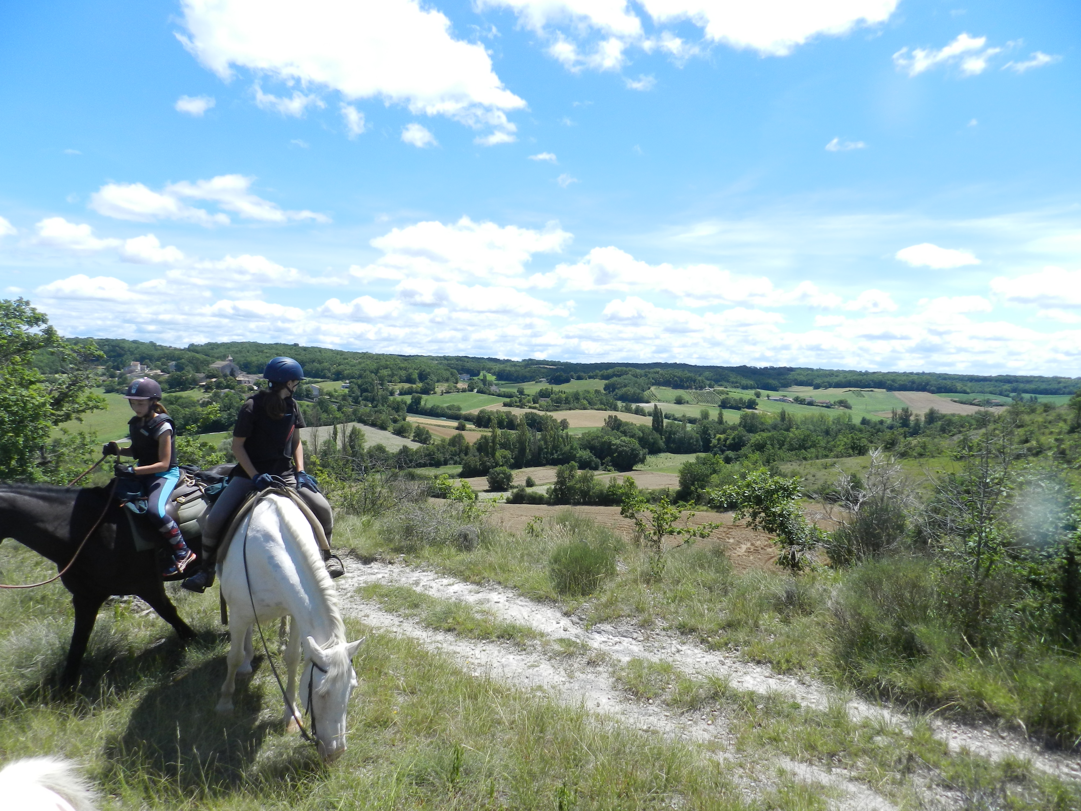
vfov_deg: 58.9
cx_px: 540
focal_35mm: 23
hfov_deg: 73.9
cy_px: 406
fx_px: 718
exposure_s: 1/1500
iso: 160
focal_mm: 4
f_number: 3.4
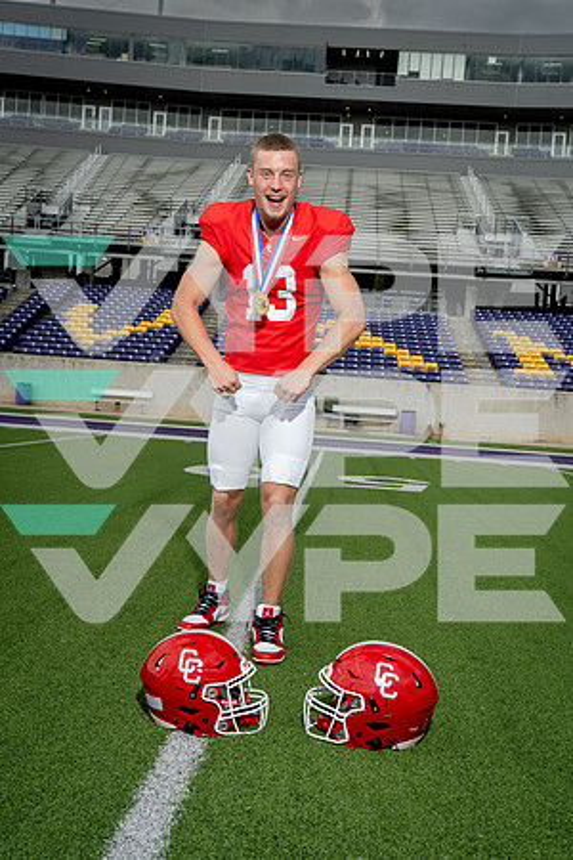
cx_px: 286
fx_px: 883
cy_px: 430
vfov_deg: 51.9
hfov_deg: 35.9
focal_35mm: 37
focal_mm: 37
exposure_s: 1/250
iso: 640
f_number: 5.6
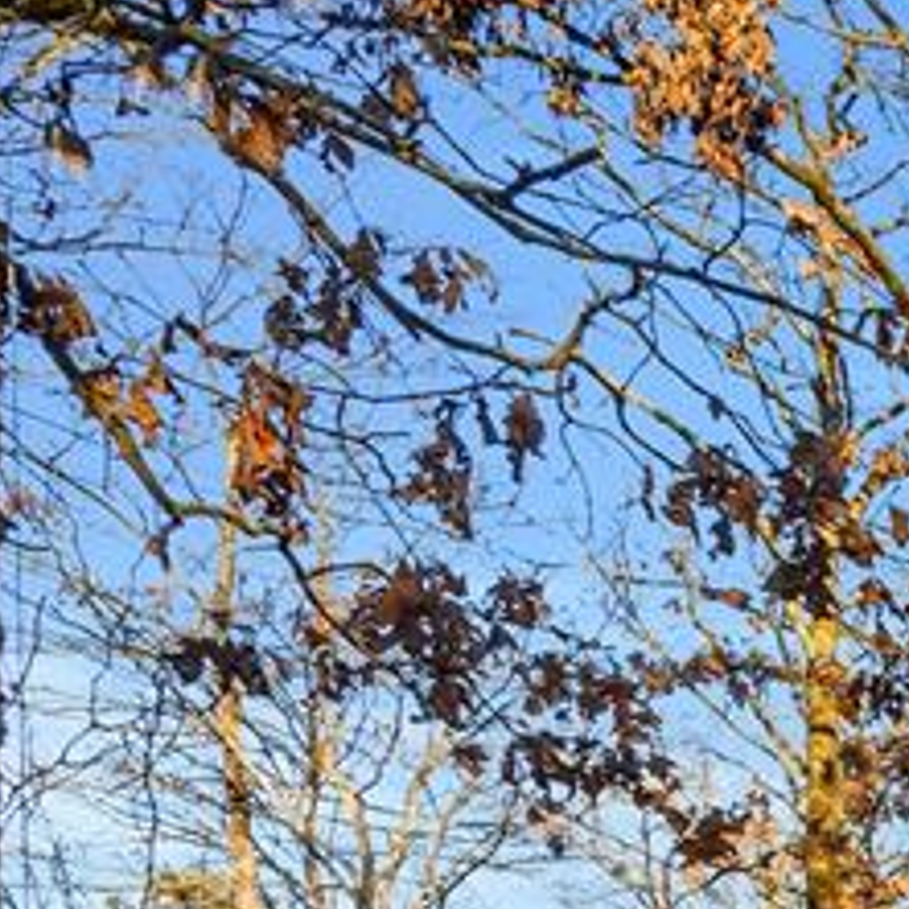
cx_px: 2092
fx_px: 1634
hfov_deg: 16.1
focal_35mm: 55
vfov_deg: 24.7
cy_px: 1333
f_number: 9
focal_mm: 14
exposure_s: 1/160
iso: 320
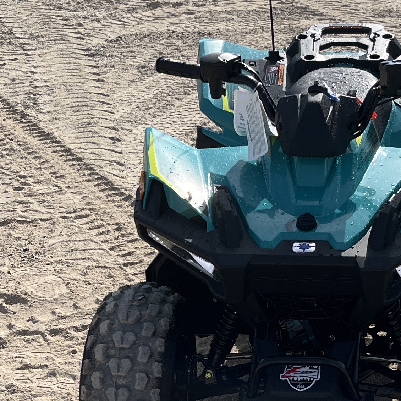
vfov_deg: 21.1
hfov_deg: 20.9
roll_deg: +0.7
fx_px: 1075
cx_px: 326
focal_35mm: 82
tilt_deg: -23.3
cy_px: 267
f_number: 1.6
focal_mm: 5.1
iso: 50
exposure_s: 1/3876
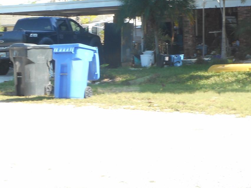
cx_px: 222
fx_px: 696
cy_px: 13
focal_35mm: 96
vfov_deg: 15.2
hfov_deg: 20.1
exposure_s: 1/100
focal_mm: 9.1
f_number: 4.9
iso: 80
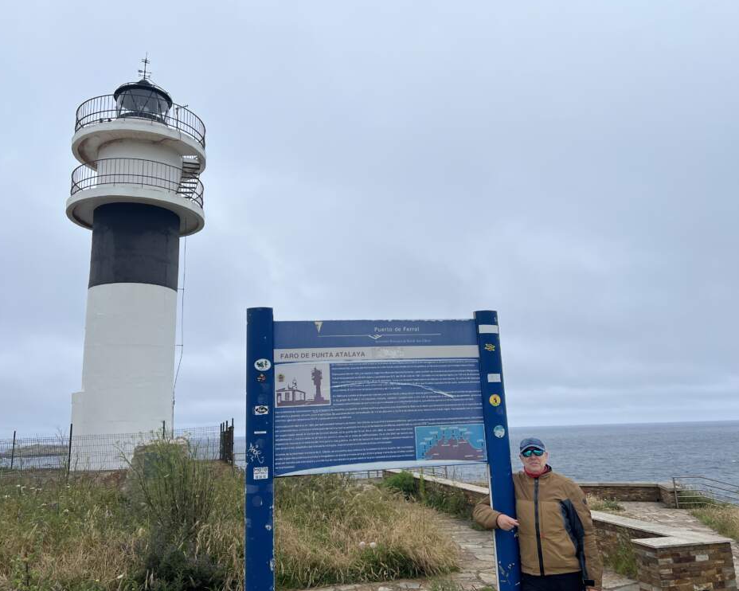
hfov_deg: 62.2
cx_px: 362
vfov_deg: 51.5
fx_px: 612
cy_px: 287
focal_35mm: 28
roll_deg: +1.0
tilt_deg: +12.2
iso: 50
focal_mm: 5.7
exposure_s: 1/3831
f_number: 1.5
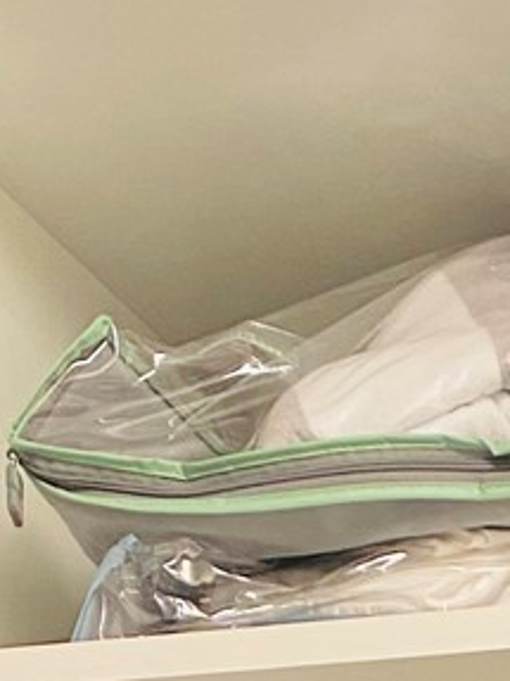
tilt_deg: -4.5
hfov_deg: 10.1
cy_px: 1875
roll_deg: +0.8
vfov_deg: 10.6
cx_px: 586
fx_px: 2851
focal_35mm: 145
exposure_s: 1/60
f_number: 1.8
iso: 250
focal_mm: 4.25
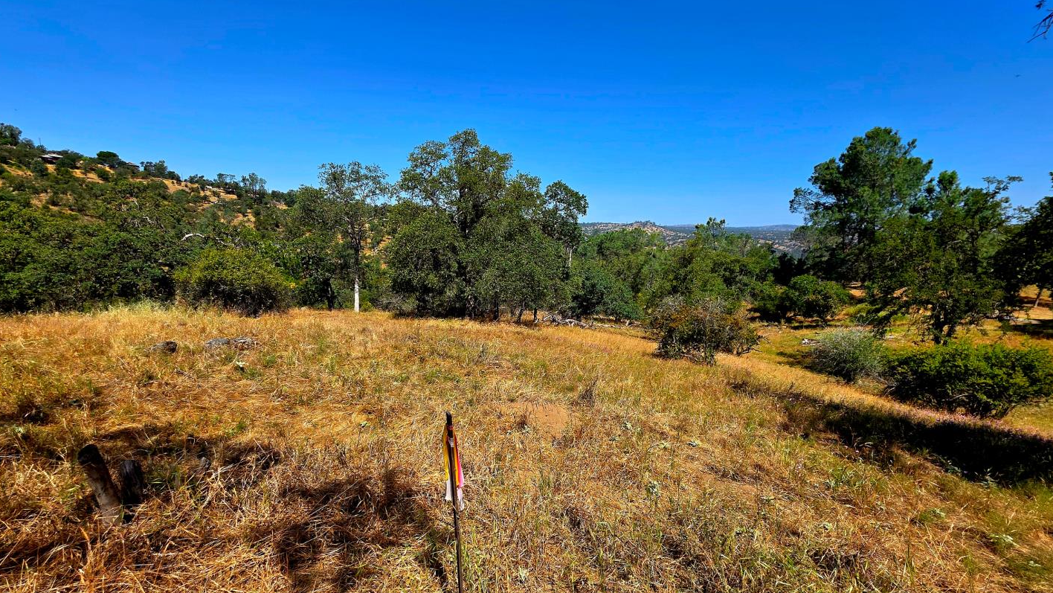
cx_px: 512
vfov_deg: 70.1
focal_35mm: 15
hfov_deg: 103.0
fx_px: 419
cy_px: 343
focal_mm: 2.2
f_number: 1.9
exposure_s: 1/2500
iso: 40
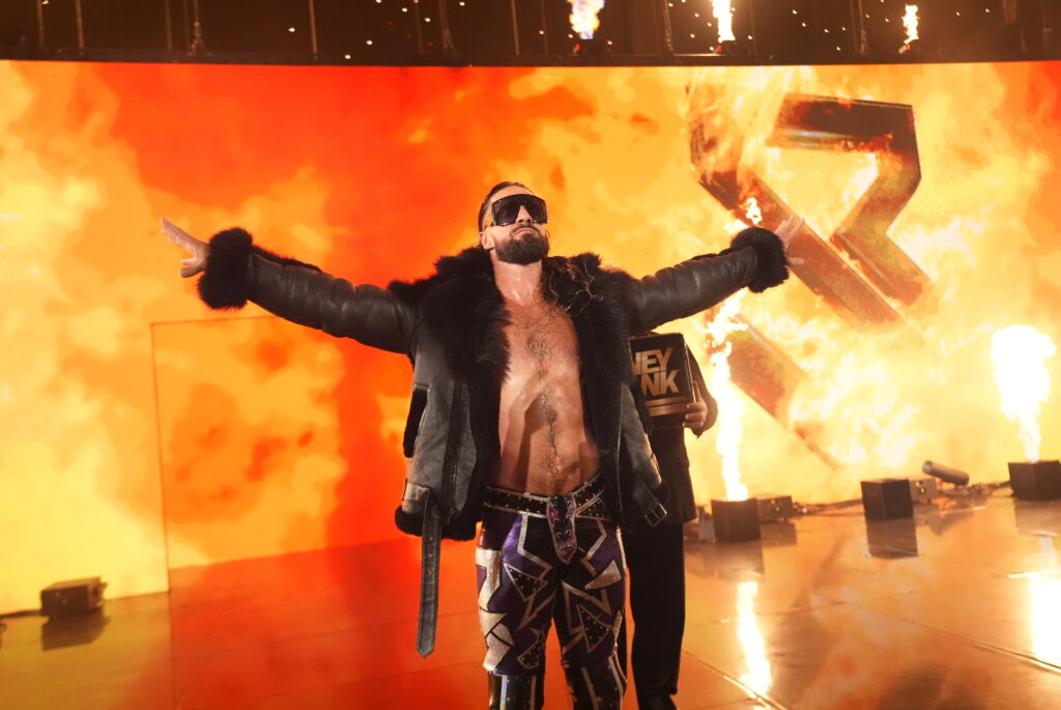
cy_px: 355
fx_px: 885
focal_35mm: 30
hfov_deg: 61.9
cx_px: 530
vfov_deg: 43.7
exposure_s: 1/640
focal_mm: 30
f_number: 2.8
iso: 6400
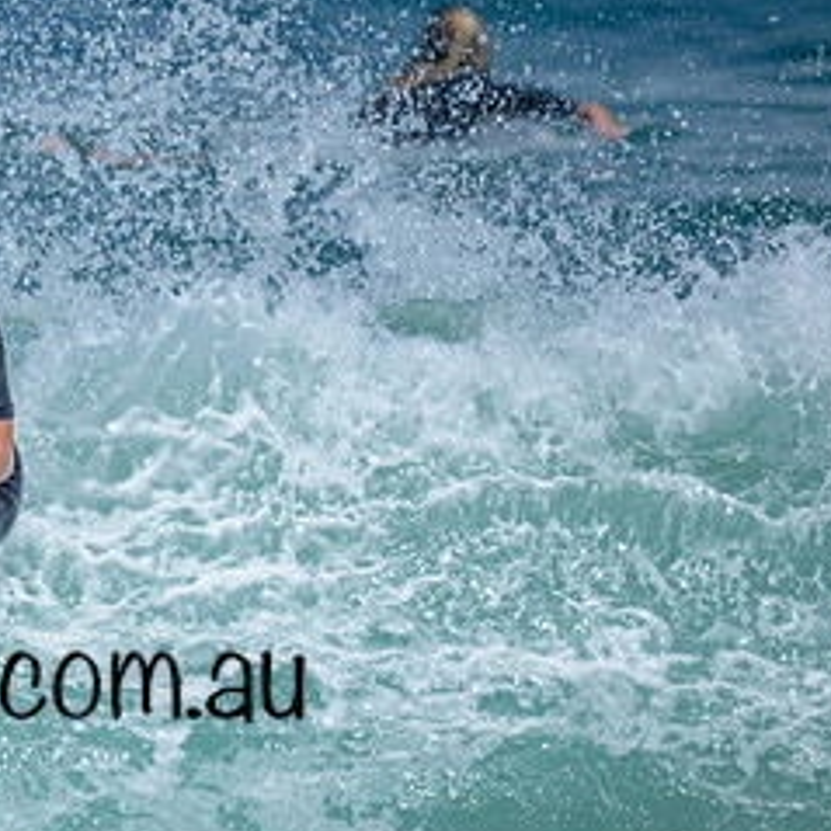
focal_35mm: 2259
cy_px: 507
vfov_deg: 0.8
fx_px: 61354
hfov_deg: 0.8
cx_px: -127
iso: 160
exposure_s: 1/2500
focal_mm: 800
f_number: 6.3
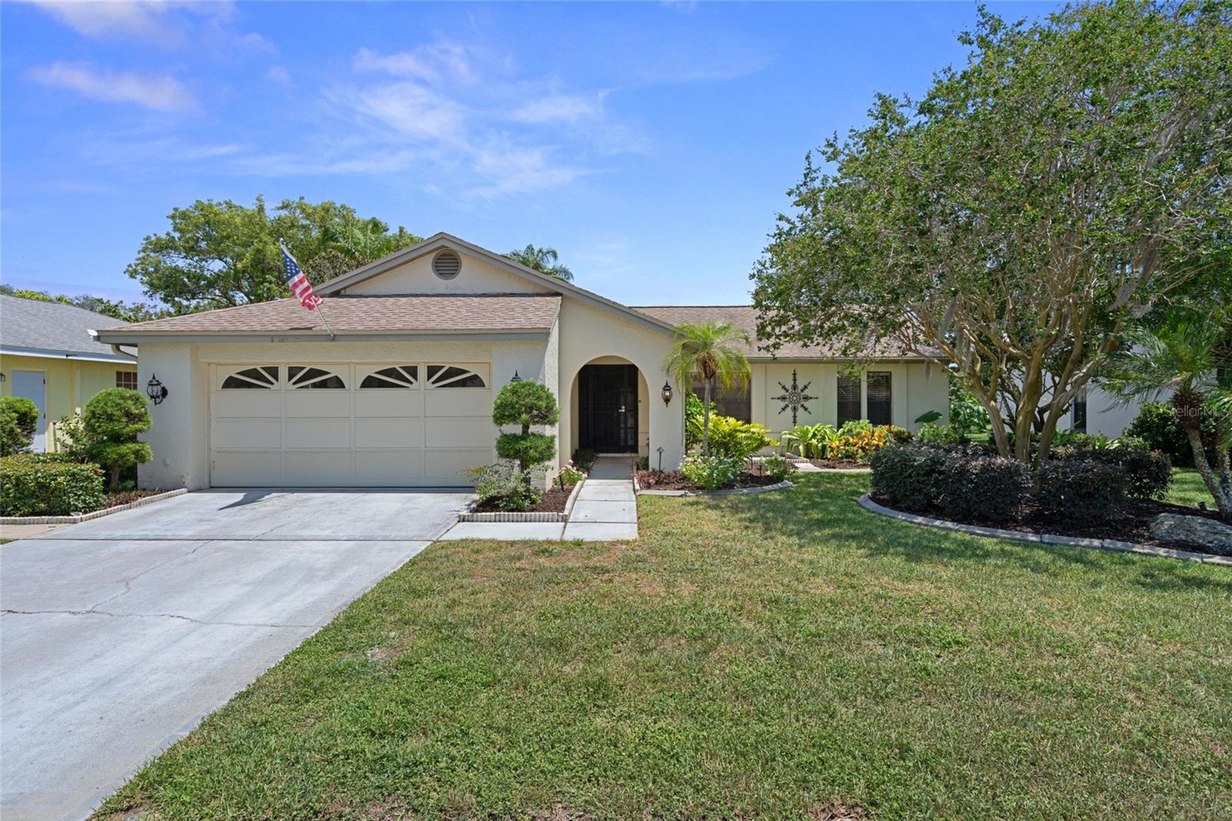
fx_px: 650
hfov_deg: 86.9
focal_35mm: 19
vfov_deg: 64.5
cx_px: 616
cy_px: 410
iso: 320
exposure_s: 1/400
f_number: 9
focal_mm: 19
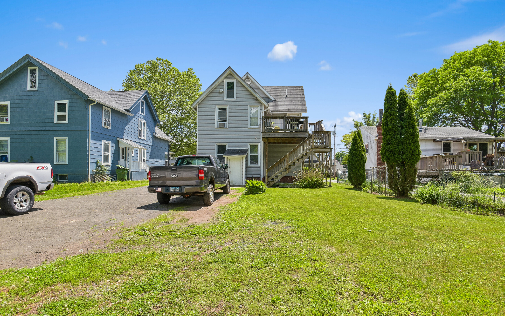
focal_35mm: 18
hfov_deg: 91.1
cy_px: 168
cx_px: 259
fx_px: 248
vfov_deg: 64.9
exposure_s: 1/500
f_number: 11
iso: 400
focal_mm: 17
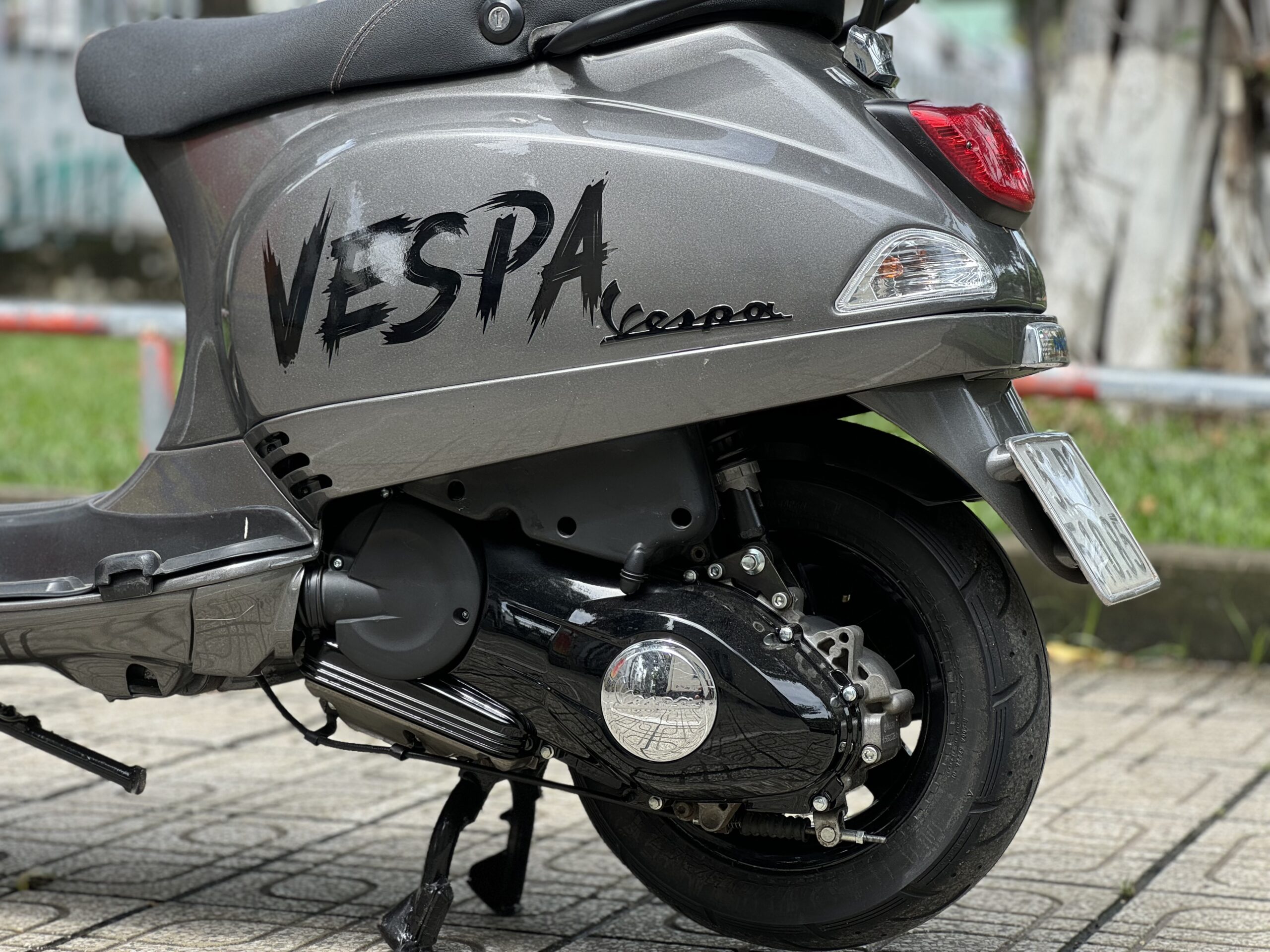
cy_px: 476
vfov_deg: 19.1
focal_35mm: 77
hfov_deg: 25.3
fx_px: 2825
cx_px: 635
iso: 25
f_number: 2.8
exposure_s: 1/194
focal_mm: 9
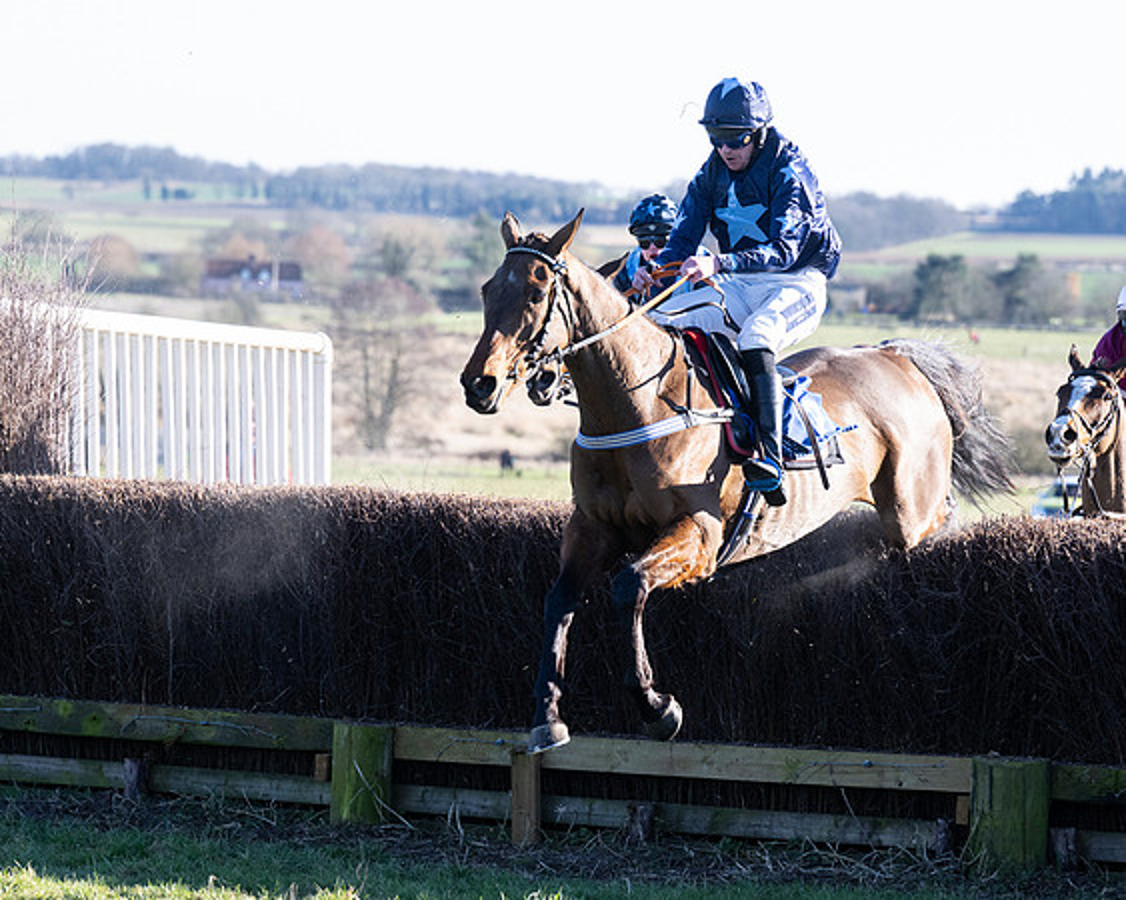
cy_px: 483
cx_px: 511
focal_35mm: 190
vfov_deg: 8.1
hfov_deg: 10.2
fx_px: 6319
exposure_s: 1/1600
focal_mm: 125
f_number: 4.5
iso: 800
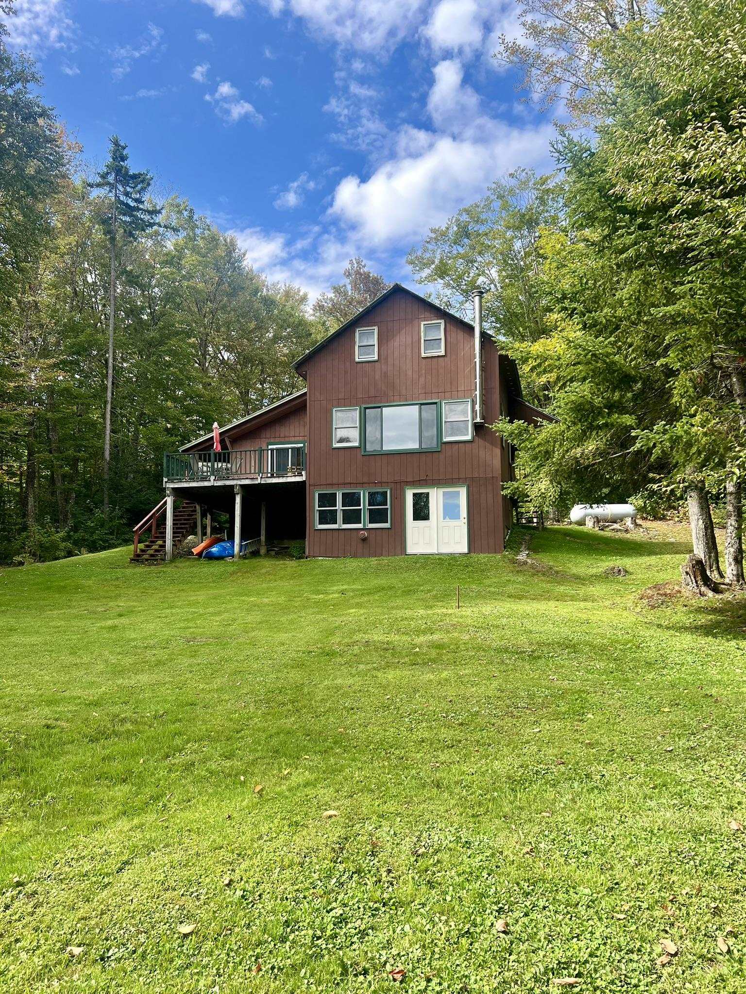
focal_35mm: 26
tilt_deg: +9.3
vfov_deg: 67.3
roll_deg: +0.8
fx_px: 747
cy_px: 497
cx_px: 373
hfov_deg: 53.1
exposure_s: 1/1377
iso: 50
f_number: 1.5
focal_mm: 5.7
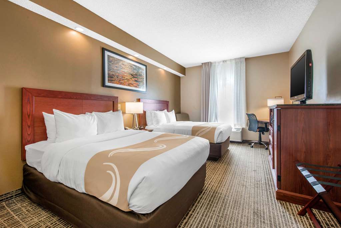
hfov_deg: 100.4
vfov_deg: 77.4
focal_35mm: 15
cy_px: 114
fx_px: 142
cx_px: 170
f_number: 11
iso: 400
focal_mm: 15
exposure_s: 1/50
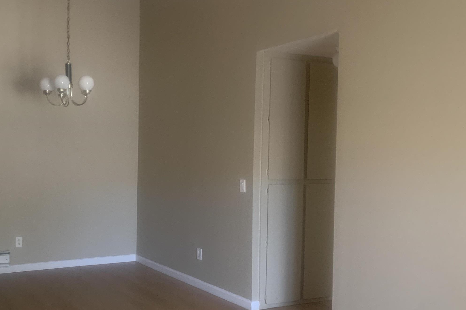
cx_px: 131
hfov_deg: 45.2
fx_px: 544
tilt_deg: -0.1
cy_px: 178
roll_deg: +0.2
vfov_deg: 31.8
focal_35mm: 42
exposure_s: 1/60
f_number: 1.8
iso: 250
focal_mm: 4.25
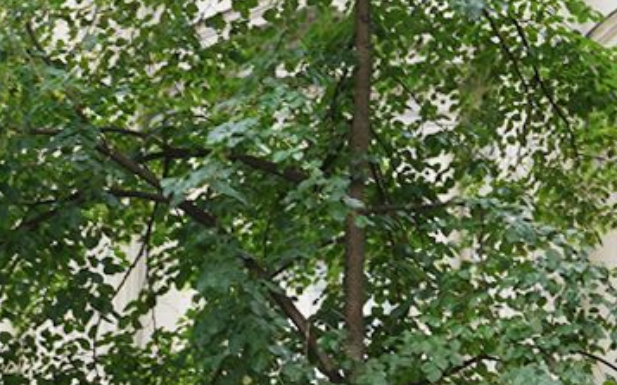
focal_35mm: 137
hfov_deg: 14.4
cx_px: 880
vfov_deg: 8.6
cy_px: 953
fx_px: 2303
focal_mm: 24
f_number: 4
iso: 100
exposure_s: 1/100
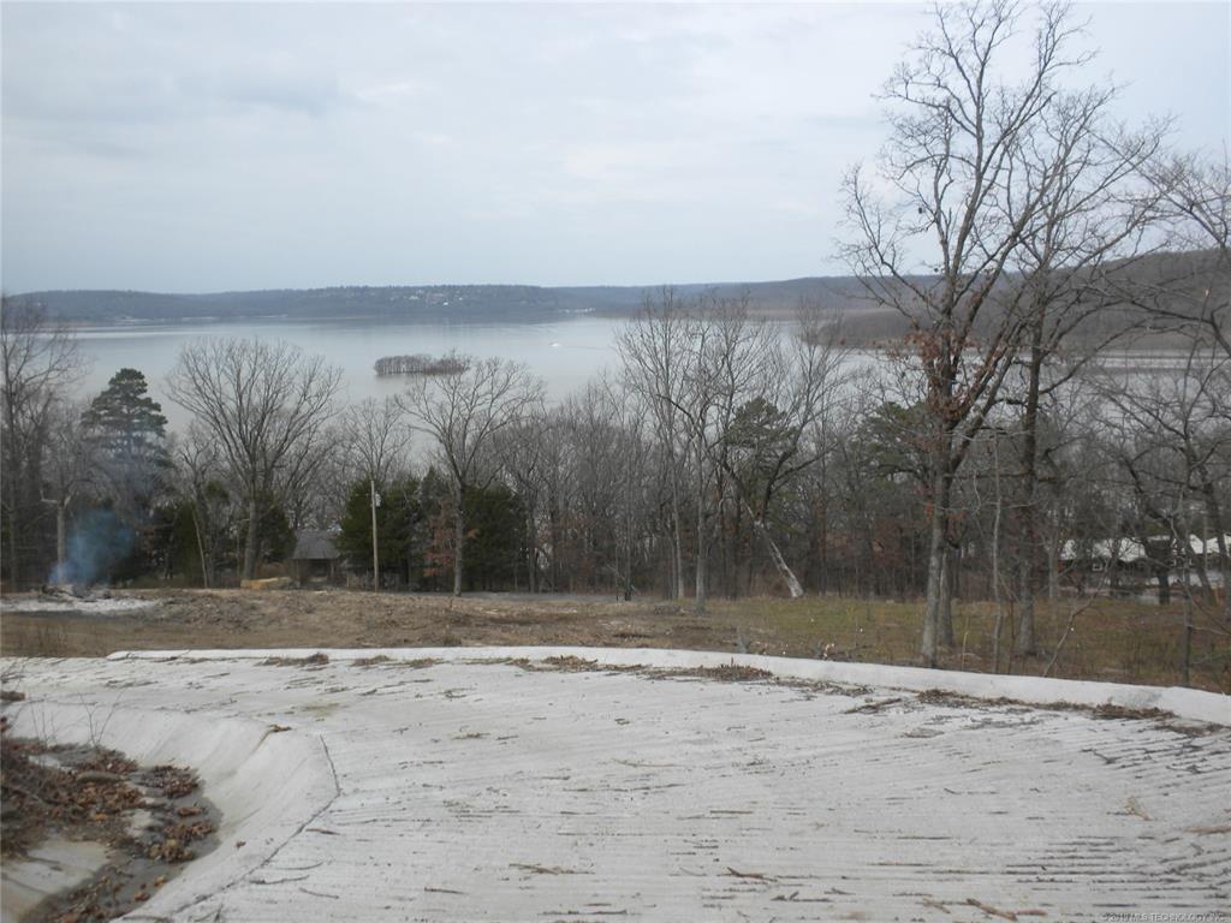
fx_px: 1316
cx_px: 616
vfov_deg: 38.7
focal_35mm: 37
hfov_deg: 50.1
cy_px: 462
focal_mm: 6.6
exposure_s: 1/89.6
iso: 64
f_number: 10
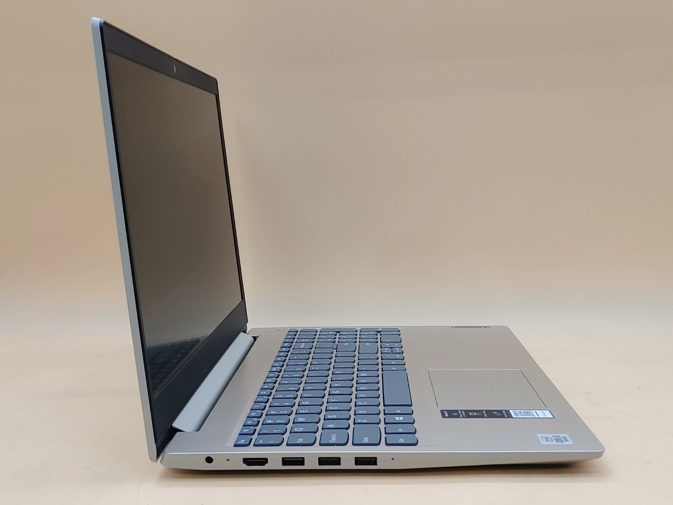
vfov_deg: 32.9
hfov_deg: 42.9
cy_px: 252
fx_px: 855
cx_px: 336
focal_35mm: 44
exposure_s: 1/120
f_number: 1.8
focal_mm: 4.36
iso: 50
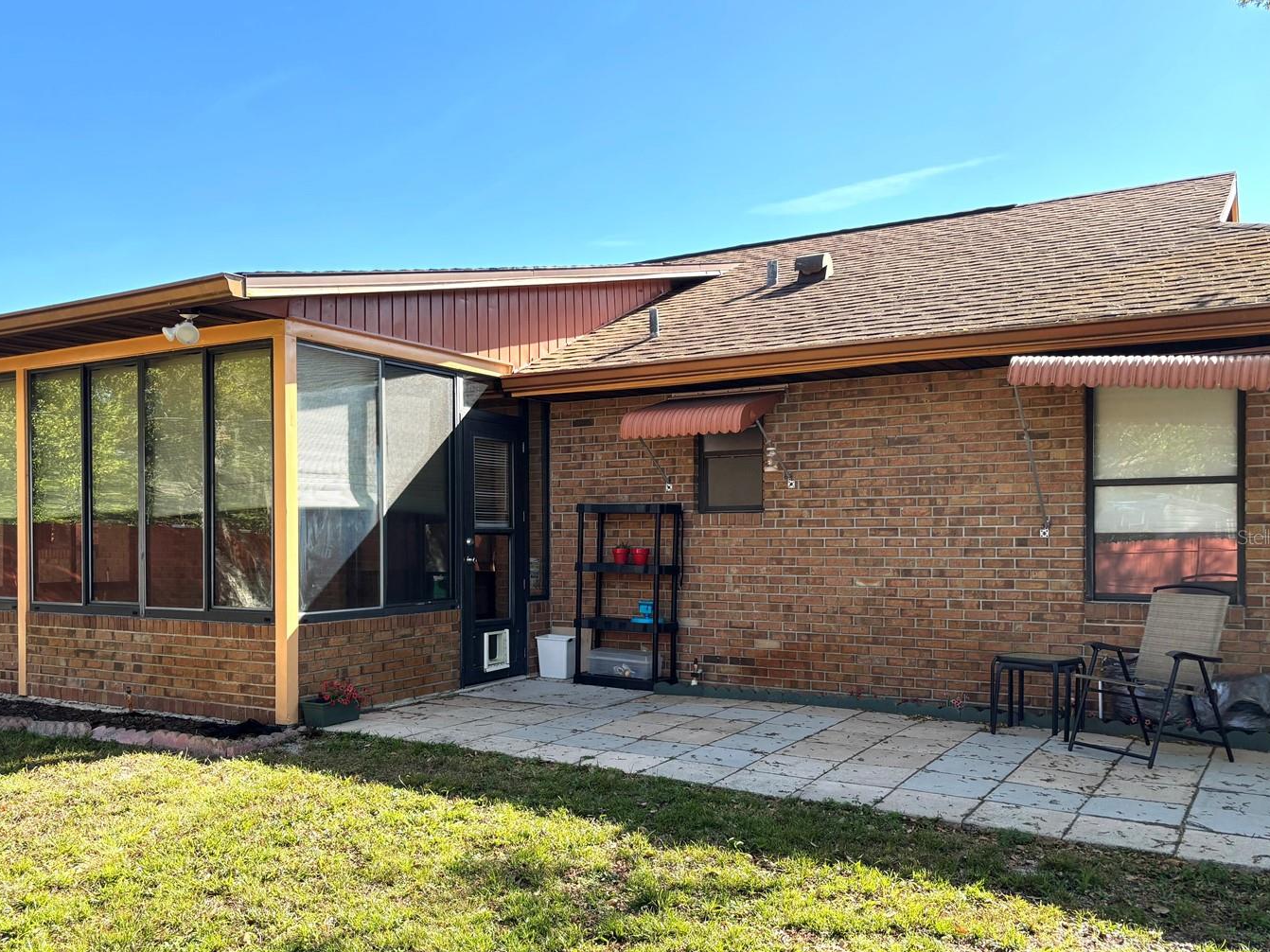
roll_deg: -0.4
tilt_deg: +0.1
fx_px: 1137
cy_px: 537
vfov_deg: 45.3
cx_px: 570
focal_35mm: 31
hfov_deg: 58.2
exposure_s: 1/1139
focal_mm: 5.96
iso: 50
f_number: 1.6
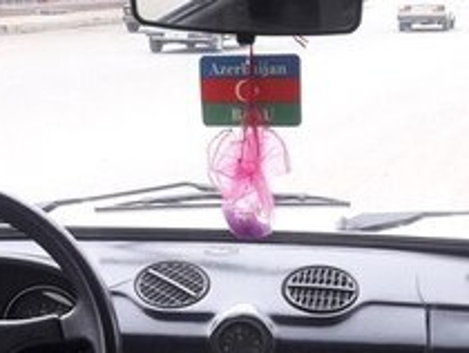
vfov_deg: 16.0
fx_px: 1194
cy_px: 443
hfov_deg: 22.2
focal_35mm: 88
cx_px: 243
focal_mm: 3.7
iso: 80
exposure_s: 1/100
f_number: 1.9
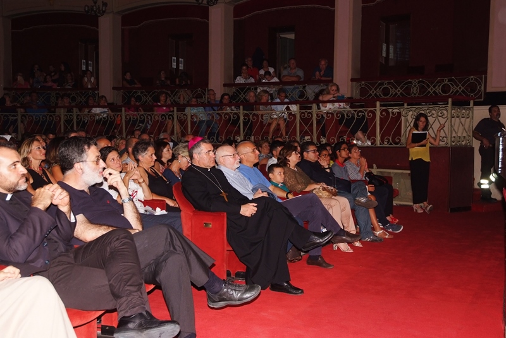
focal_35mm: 47
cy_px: 169
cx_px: 253
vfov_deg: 28.7
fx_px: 661
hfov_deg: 41.9
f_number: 4
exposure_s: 1/50
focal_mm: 31
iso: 800
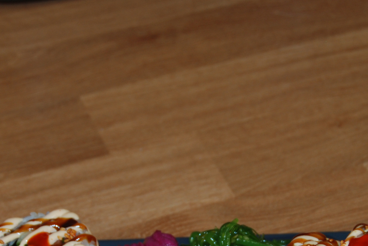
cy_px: 277
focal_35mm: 113
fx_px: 1156
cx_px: 192
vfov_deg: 11.9
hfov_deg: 18.1
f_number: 4.2
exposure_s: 1/60
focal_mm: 32
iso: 200
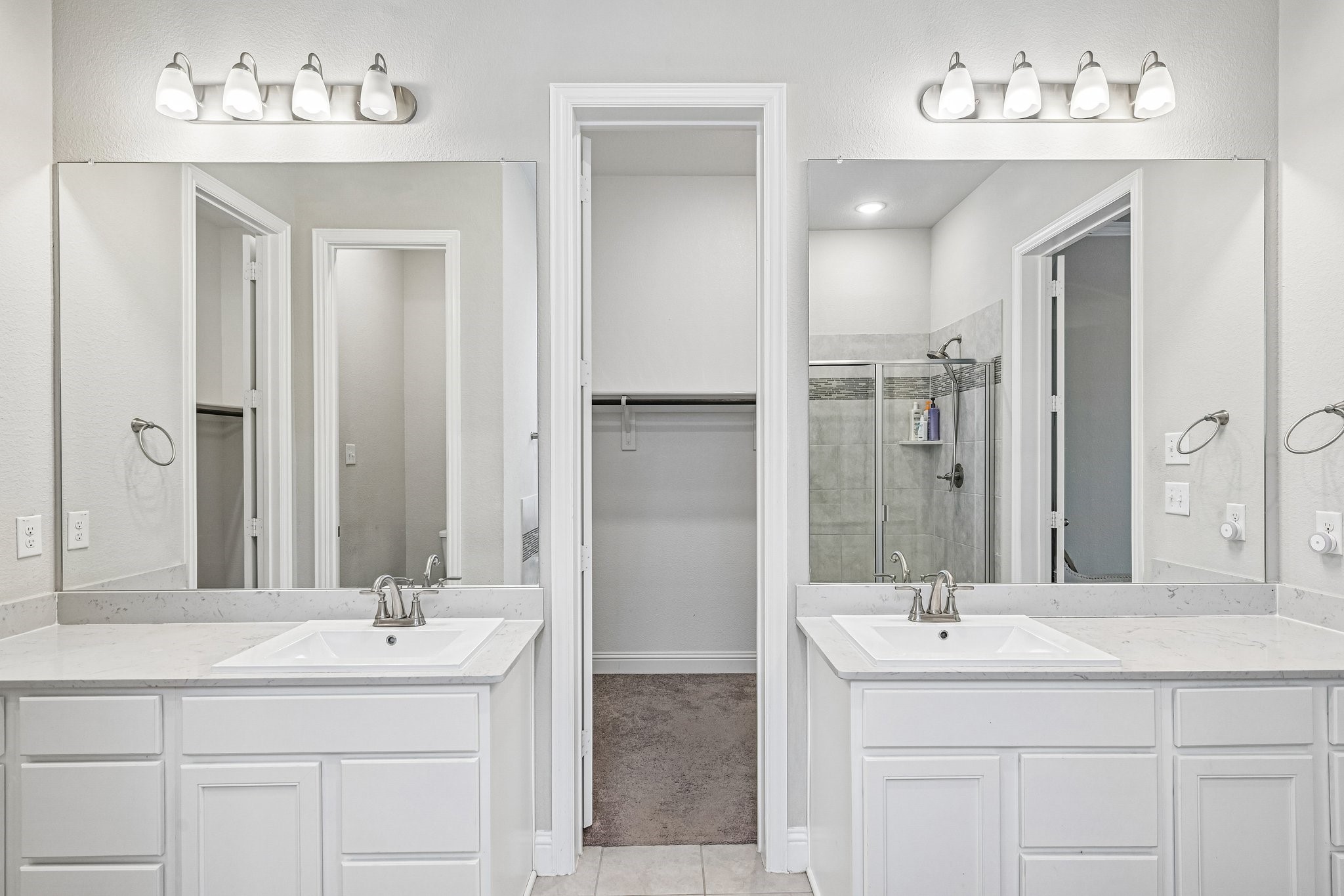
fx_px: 672
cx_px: 672
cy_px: 448
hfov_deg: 90.0
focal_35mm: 18
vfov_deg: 67.4
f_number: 8
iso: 400
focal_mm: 18
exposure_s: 1/30
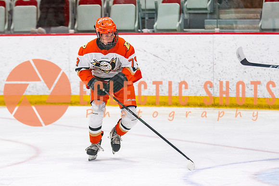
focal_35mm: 253
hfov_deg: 8.1
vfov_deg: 5.4
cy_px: 119
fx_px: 1960
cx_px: 86
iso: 800
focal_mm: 125
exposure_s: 1/640
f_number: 2.8
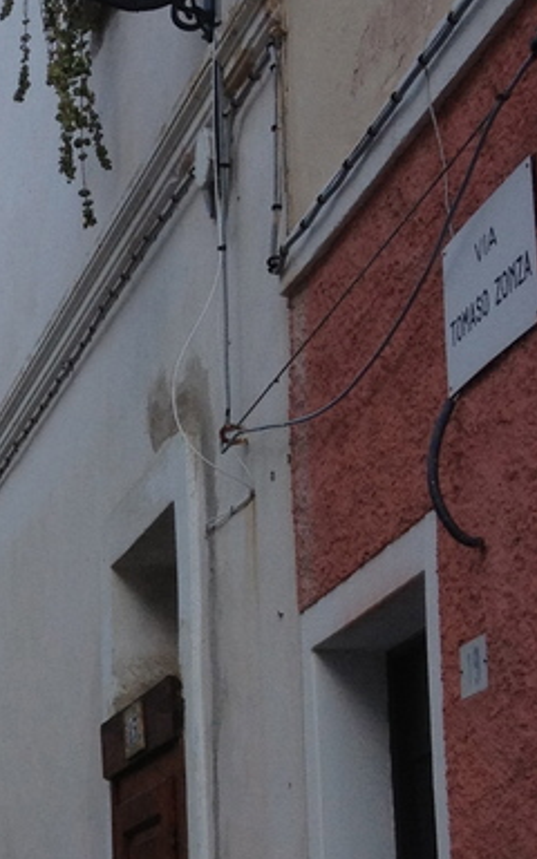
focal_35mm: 116
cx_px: -465
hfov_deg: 10.5
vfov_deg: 17.8
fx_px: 2716
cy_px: 729
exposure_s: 1/151
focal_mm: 4.28
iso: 64
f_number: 2.4
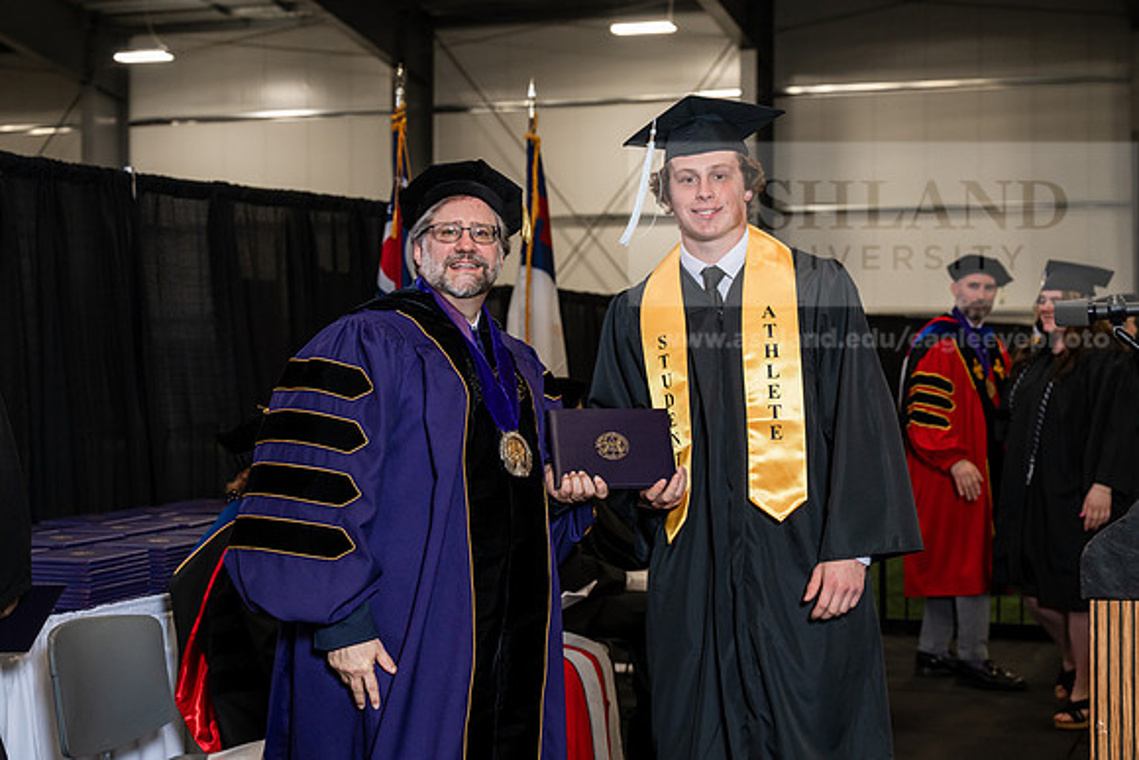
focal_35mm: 64
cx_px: 570
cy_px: 380
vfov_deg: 21.3
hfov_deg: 31.4
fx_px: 2025
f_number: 5
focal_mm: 64
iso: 1250
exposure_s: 1/200
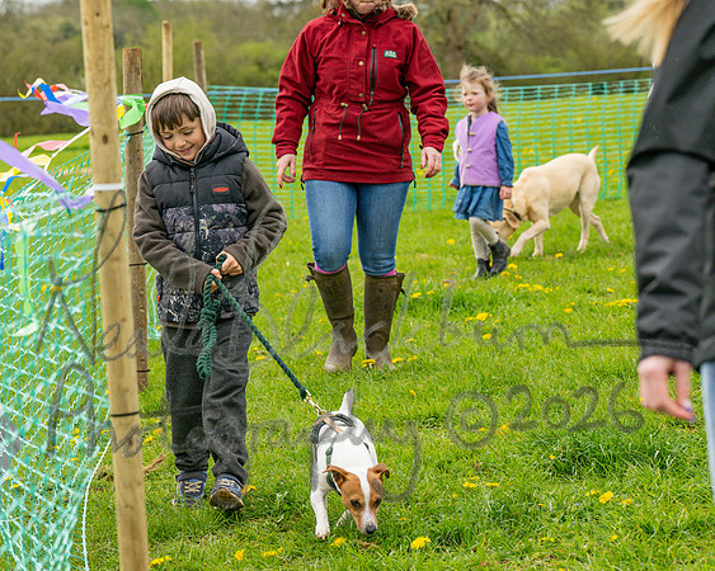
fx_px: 2503
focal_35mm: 118
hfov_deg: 16.3
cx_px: 360
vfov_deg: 13.0
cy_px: 286
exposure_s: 1/2000
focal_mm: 70
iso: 400
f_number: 4.5
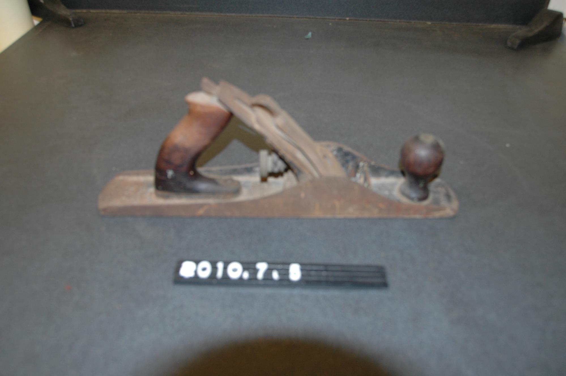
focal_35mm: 33
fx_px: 518
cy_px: 188
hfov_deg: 57.3
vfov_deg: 39.9
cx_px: 283
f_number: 3.8
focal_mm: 22
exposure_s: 1/60
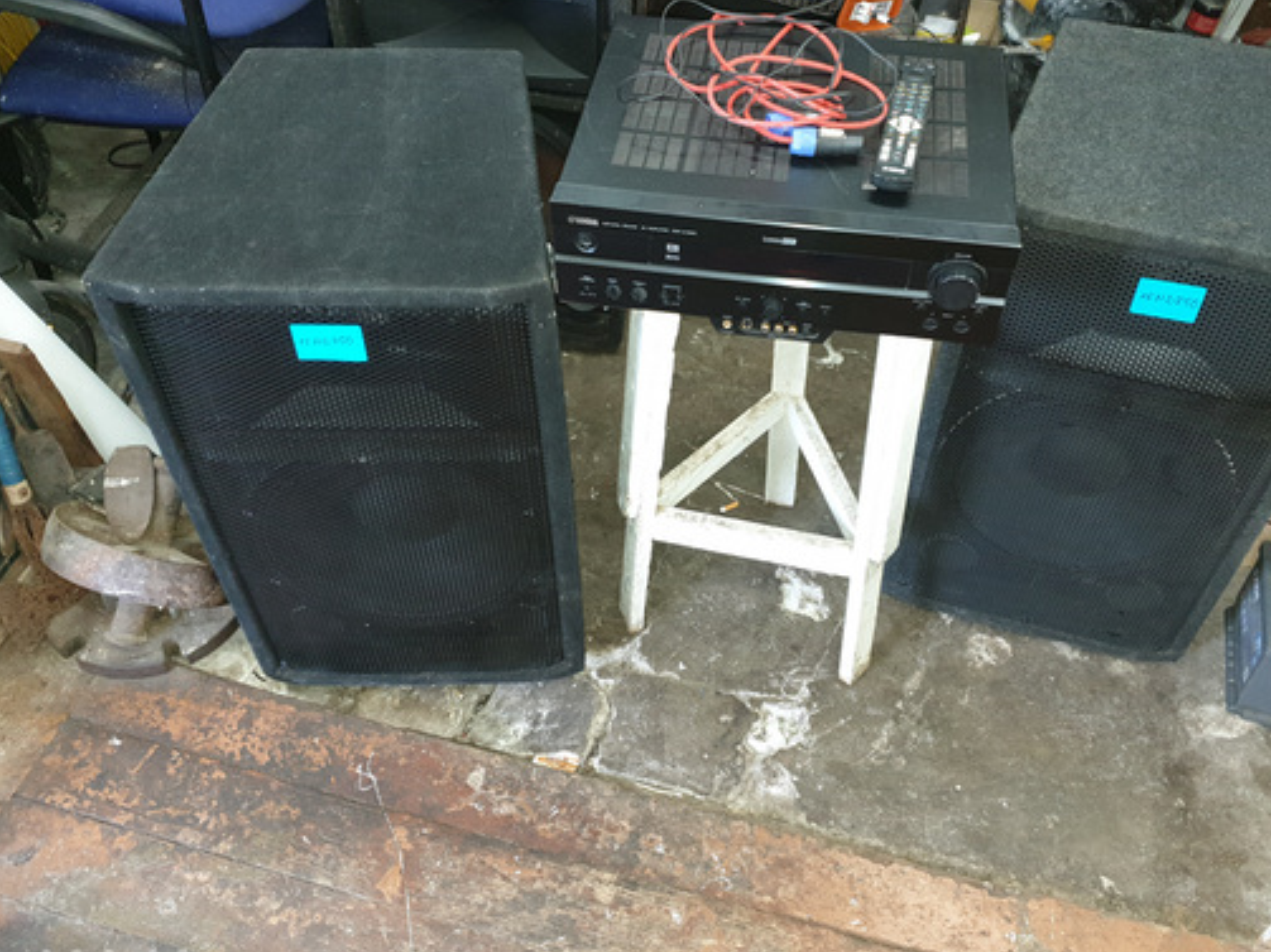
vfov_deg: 45.4
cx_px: 695
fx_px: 1138
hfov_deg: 58.3
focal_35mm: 31
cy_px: 492
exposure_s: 1/25
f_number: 1.5
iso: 125
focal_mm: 4.3
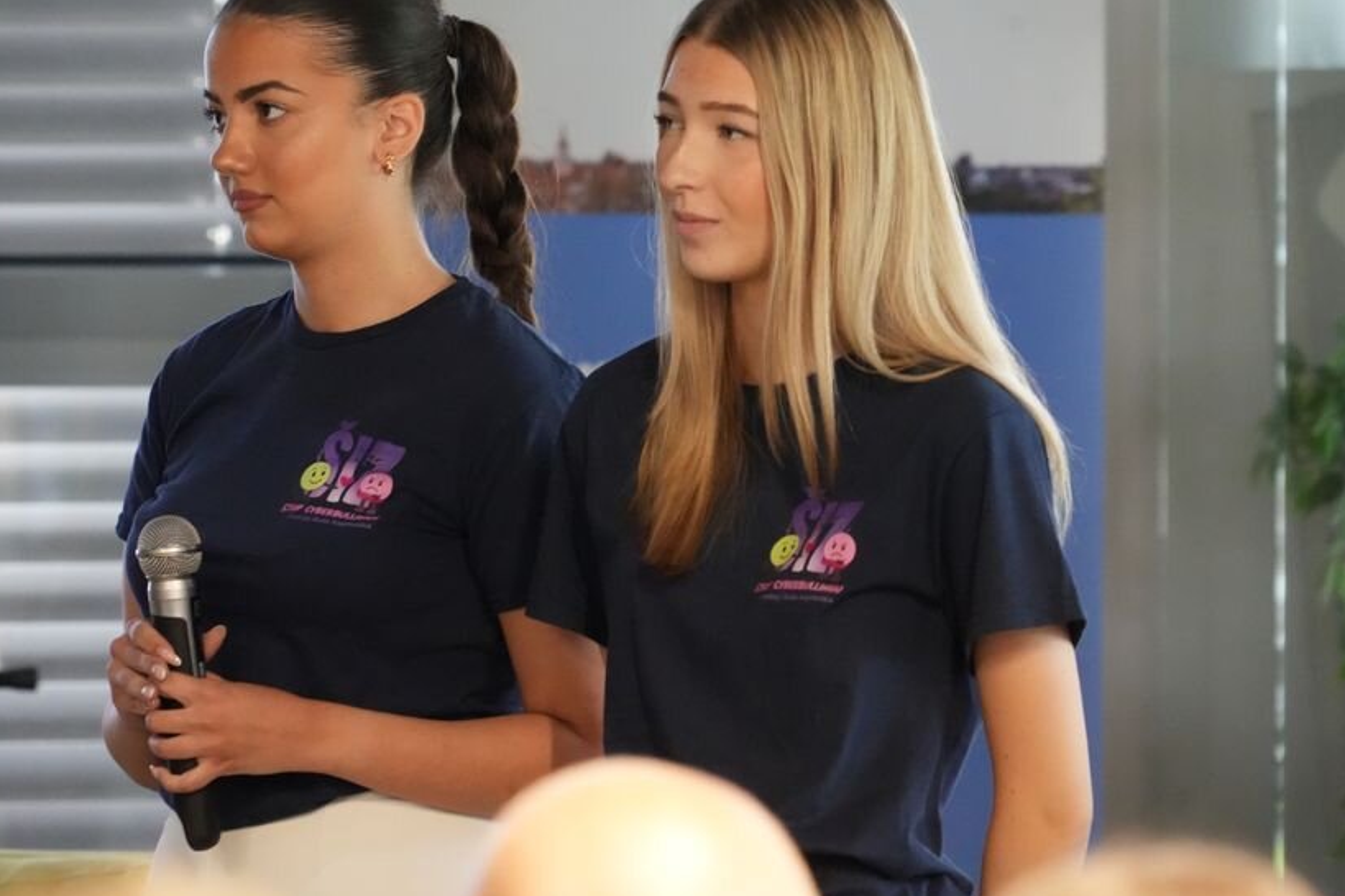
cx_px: 535
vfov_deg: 4.6
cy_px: 427
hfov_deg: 6.9
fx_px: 11207
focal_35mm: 300
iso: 12800
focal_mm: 240
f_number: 8
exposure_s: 1/80
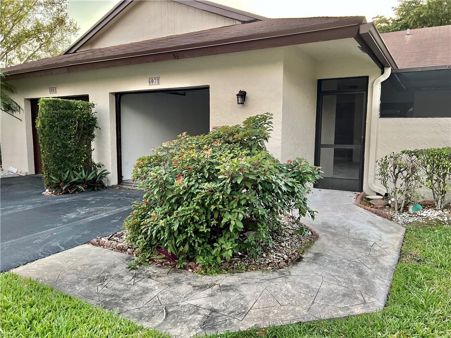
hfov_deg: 67.3
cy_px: 169
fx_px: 339
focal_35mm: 26
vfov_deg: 53.1
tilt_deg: -7.1
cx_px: 226
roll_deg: -0.4
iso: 500
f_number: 1.5
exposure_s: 1/54
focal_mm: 5.7
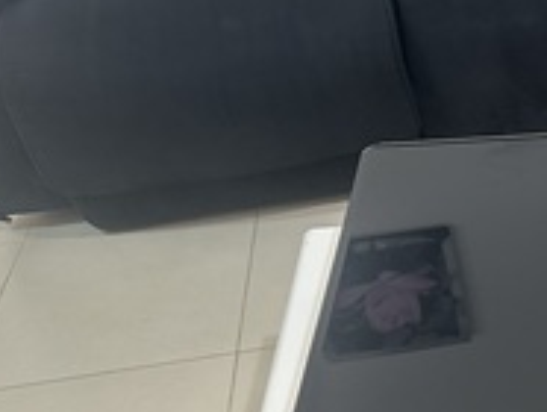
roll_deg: +1.1
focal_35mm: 59
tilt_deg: -37.5
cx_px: 631
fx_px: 934
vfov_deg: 24.7
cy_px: 278
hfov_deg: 28.9
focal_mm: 6.86
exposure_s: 1/60
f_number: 1.78
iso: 320
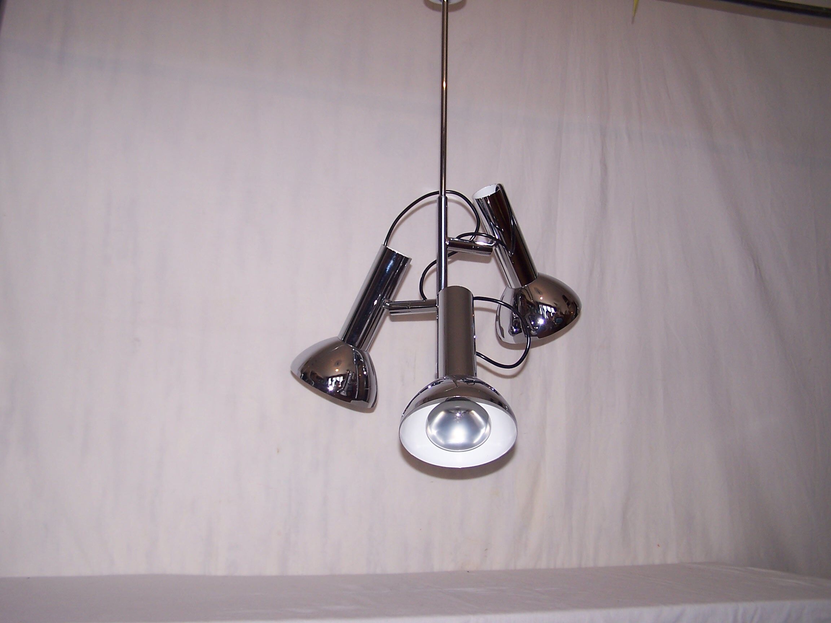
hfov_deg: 49.0
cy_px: 312
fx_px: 912
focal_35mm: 38
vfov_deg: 37.7
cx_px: 416
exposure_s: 1/60
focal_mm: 6.3
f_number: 2.8
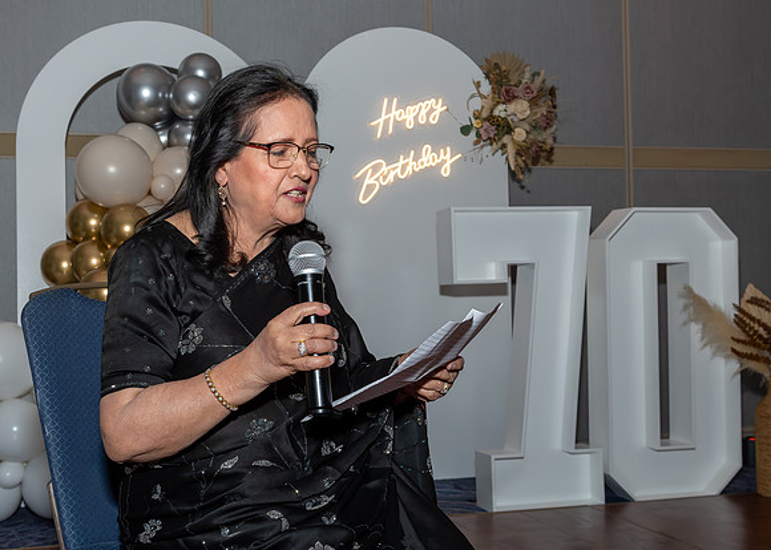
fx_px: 1086
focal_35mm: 50
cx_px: 349
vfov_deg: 28.4
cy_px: 249
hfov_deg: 39.1
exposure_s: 1/250
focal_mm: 26
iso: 500
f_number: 6.3
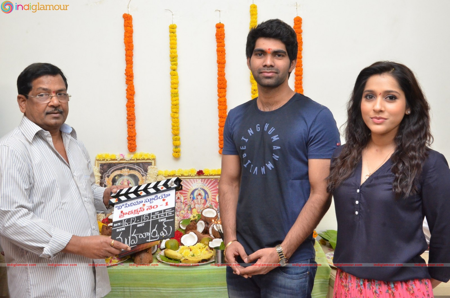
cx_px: 225
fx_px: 487
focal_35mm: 39
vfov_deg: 34.1
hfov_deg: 49.6
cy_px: 149
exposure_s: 1/125
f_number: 9
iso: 3200
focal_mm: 26
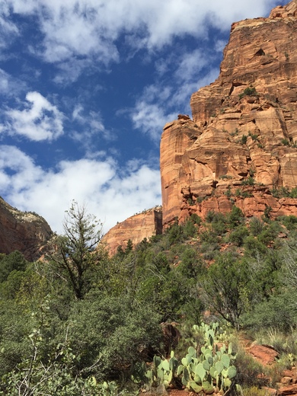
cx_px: 148
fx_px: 332
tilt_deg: +31.9
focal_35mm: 29
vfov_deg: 61.7
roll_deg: +2.0
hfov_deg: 48.2
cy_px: 198
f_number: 2.2
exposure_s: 1/2326
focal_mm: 4.15
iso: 32
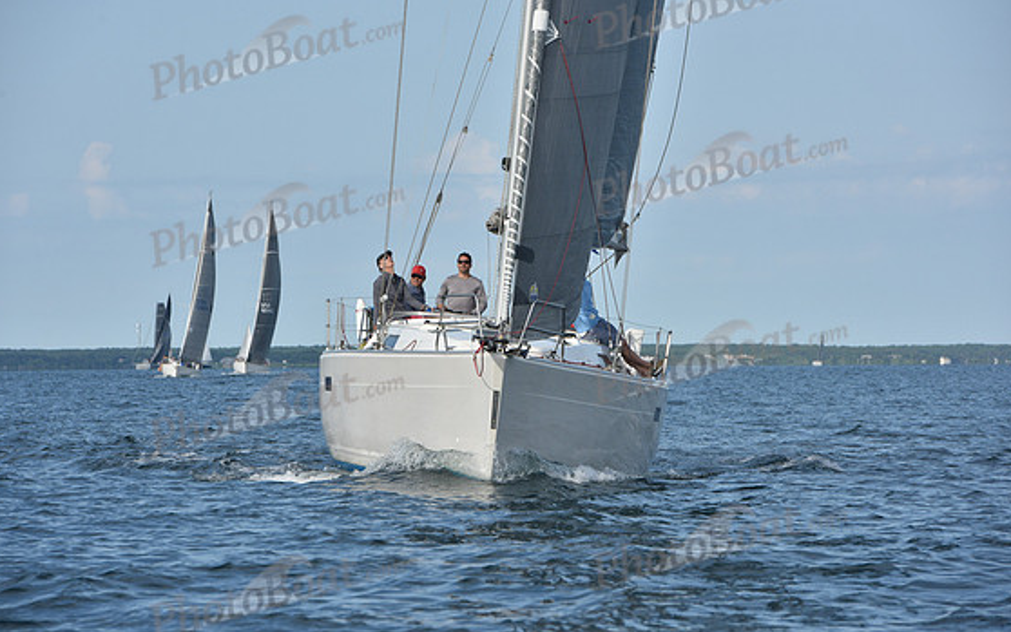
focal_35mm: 212
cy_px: 289
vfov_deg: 6.2
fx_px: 5842
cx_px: 500
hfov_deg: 9.9
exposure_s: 1/1000
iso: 320
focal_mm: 200
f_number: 10
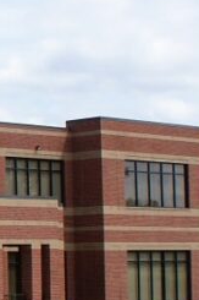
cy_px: 227
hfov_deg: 9.0
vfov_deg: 14.8
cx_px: -276
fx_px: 1146
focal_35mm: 138
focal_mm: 22
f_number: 10
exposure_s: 1/160
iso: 100
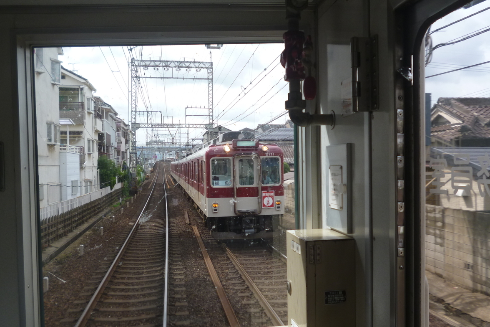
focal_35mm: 34
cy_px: 184
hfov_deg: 55.8
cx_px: 243
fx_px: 463
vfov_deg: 38.8
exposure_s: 1/320
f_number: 3.3
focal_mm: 5.7
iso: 100
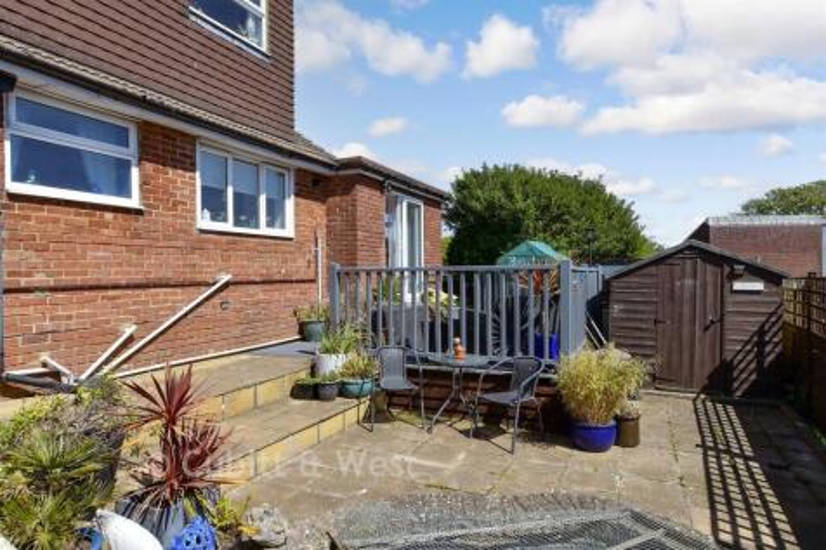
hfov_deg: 81.2
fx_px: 482
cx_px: 413
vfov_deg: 59.5
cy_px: 275
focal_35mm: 21
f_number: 8
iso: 200
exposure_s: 1/800
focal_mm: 14
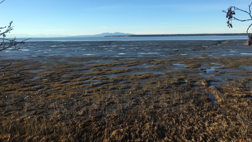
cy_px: 52
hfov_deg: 61.0
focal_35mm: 32
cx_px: 125
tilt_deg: -3.0
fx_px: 214
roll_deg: +1.0
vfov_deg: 36.5
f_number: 2.2
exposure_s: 1/938
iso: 25
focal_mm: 4.15
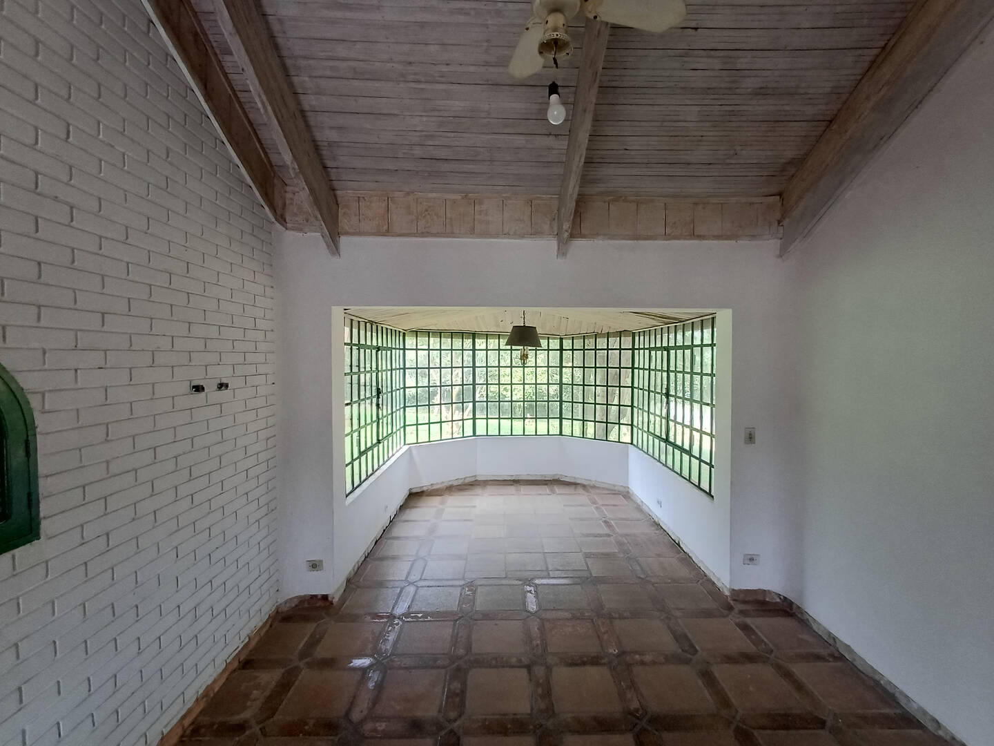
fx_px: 459
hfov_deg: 94.5
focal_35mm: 16
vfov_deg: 78.1
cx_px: 497
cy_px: 373
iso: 125
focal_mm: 1.64
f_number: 2.2
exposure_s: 1/60
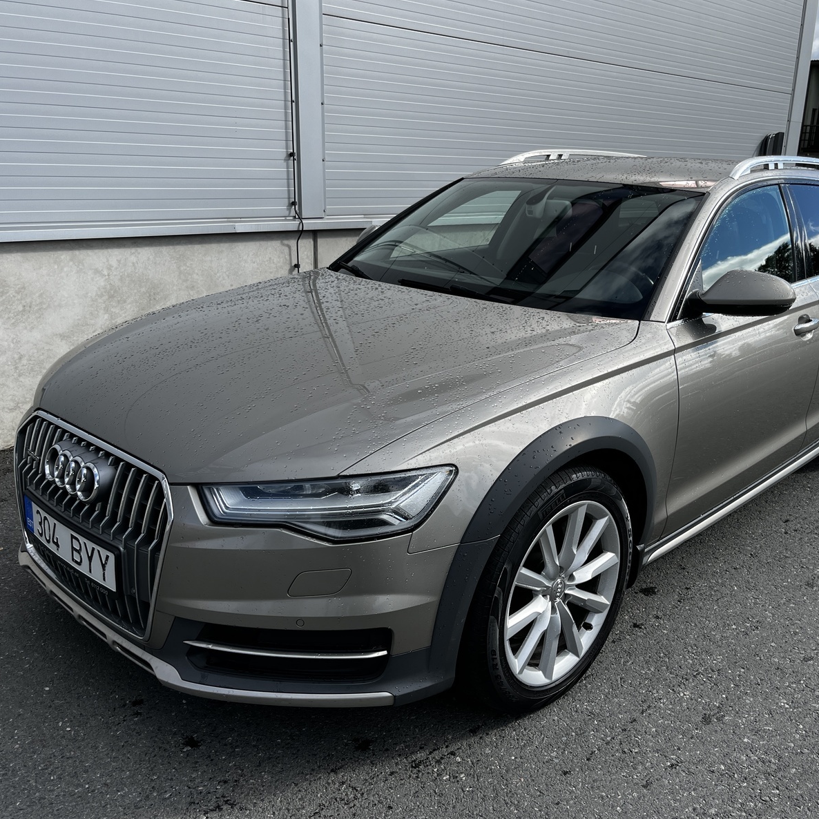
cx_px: 463
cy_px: 410
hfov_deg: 52.4
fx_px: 830
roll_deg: -1.6
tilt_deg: -16.0
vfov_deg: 52.5
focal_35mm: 31
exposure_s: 1/2268
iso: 50
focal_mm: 5.1
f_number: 1.6
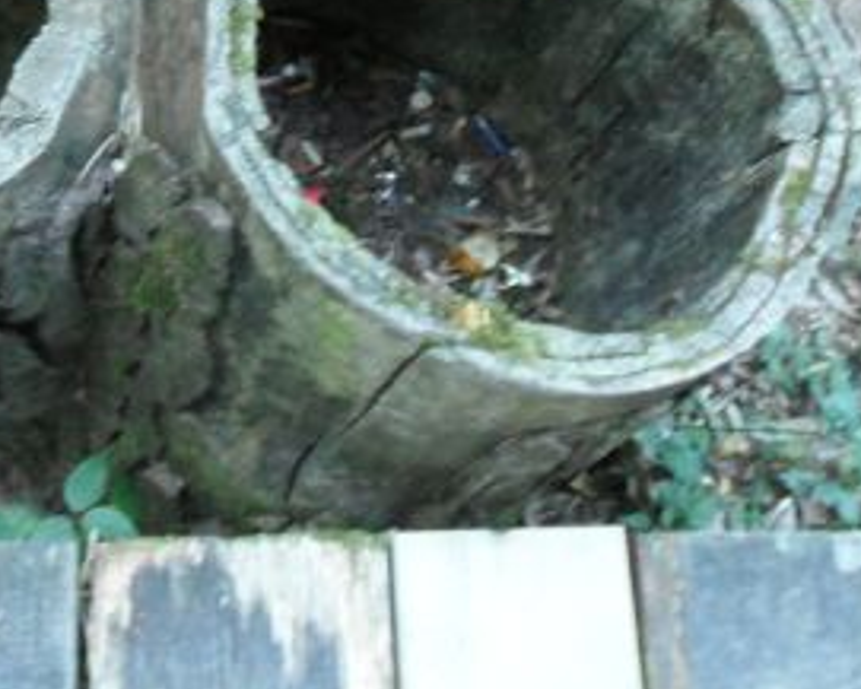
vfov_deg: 22.5
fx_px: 1657
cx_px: 192
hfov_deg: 28.6
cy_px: -14
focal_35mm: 65
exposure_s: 1/15
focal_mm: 3.9
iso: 400
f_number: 3.2
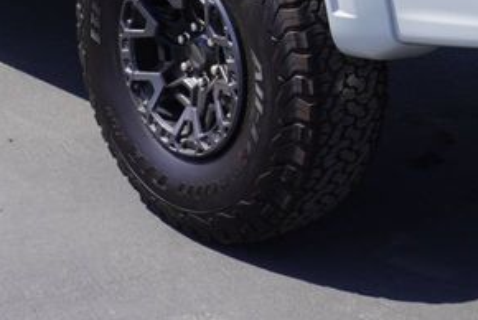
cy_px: -129
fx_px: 1409
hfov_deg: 19.2
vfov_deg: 12.4
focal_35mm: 106
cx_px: 300
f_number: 7.1
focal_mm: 20
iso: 100
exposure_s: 1/200
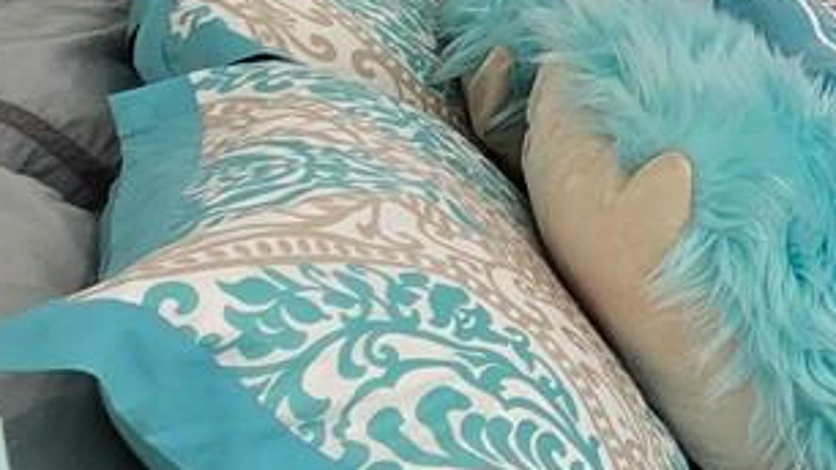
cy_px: -194
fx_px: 1640
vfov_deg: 15.3
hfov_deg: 18.6
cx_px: 1667
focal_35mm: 74
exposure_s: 1/60
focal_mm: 2.2
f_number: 2.2
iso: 64
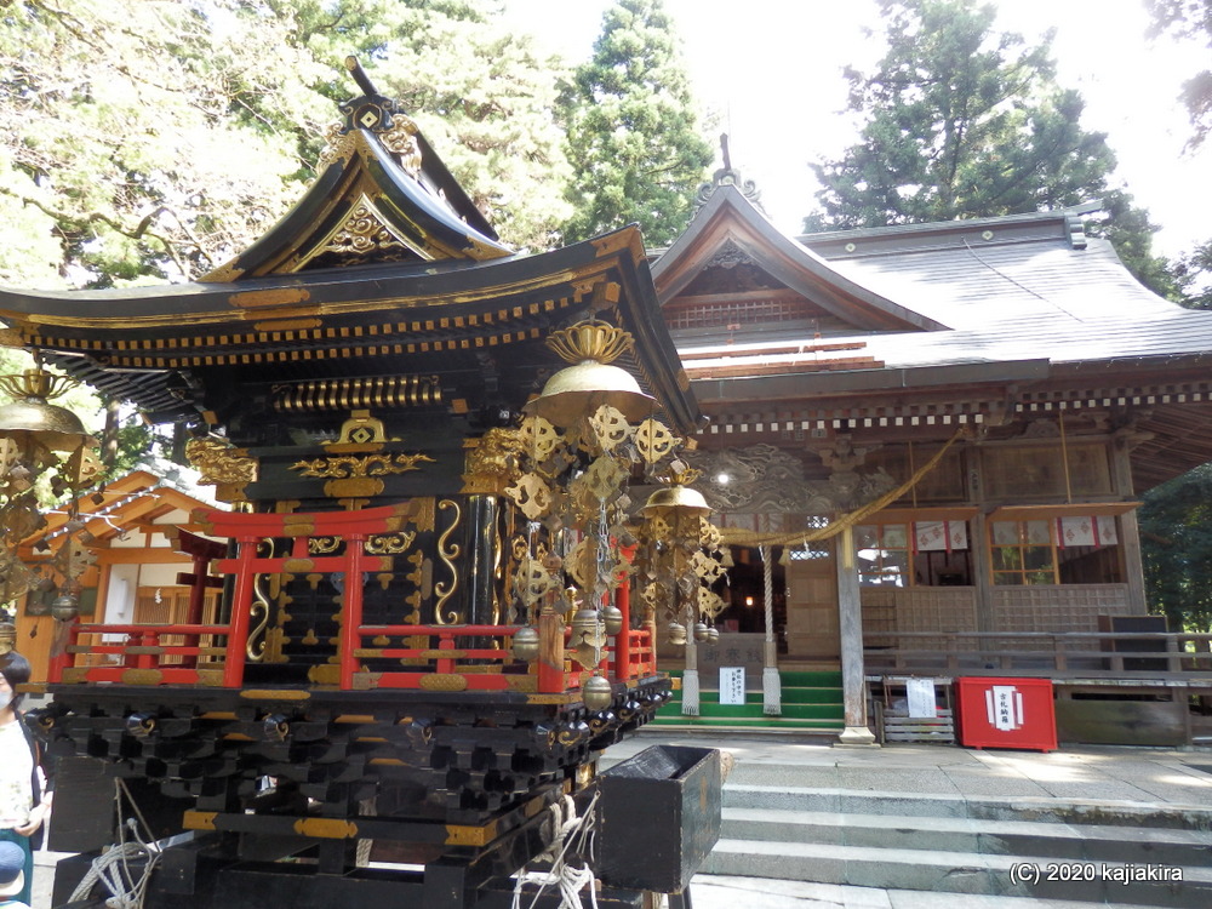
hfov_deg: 69.4
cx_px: 606
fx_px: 875
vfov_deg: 54.9
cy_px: 454
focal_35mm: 25
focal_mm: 4.5
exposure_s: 1/125
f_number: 3
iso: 160
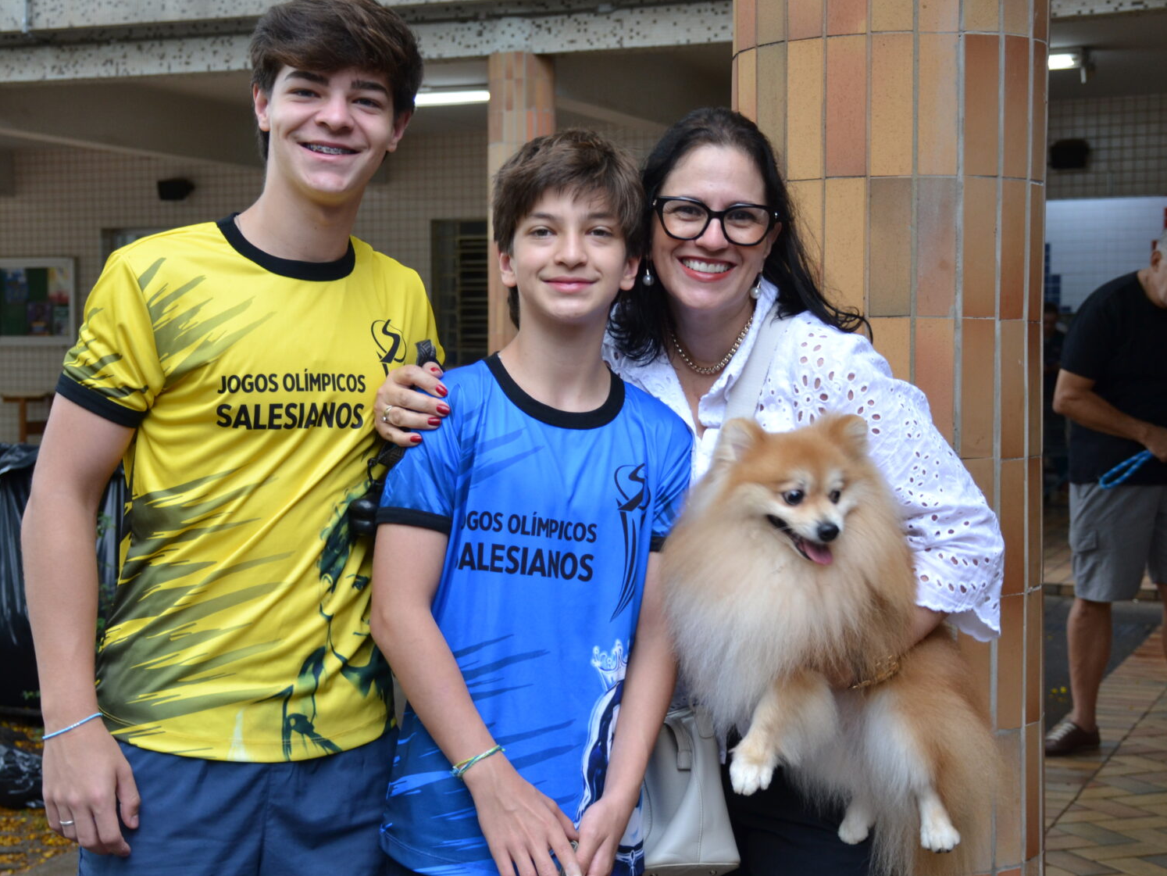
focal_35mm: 63
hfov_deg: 30.7
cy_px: 430
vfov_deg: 23.3
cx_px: 536
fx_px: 2124
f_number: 4.2
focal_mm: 34
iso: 400
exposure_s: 1/60
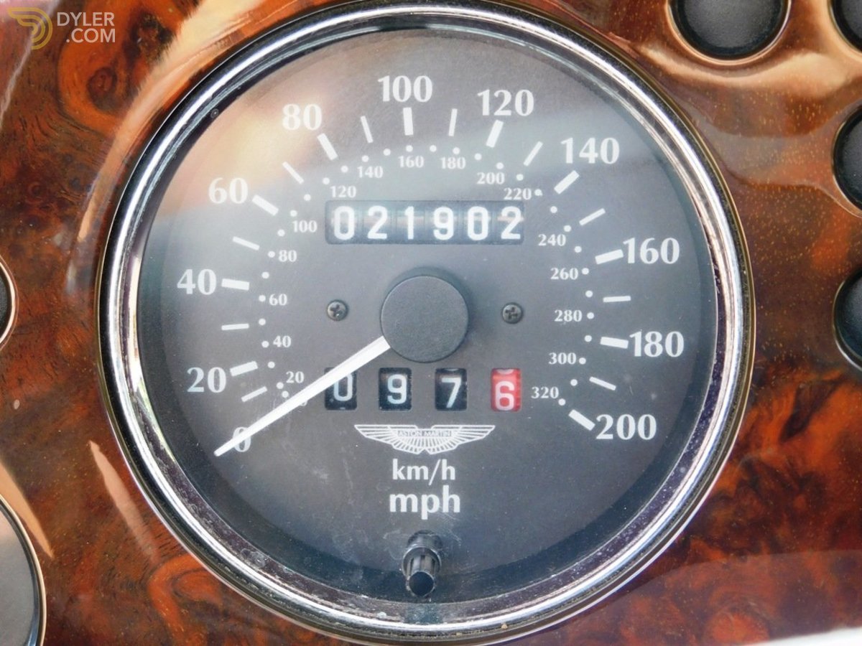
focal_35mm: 115
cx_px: 431
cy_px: 323
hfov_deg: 17.1
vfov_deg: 12.9
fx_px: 2864
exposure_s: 1/30
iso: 160
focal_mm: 20.3
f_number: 4.8
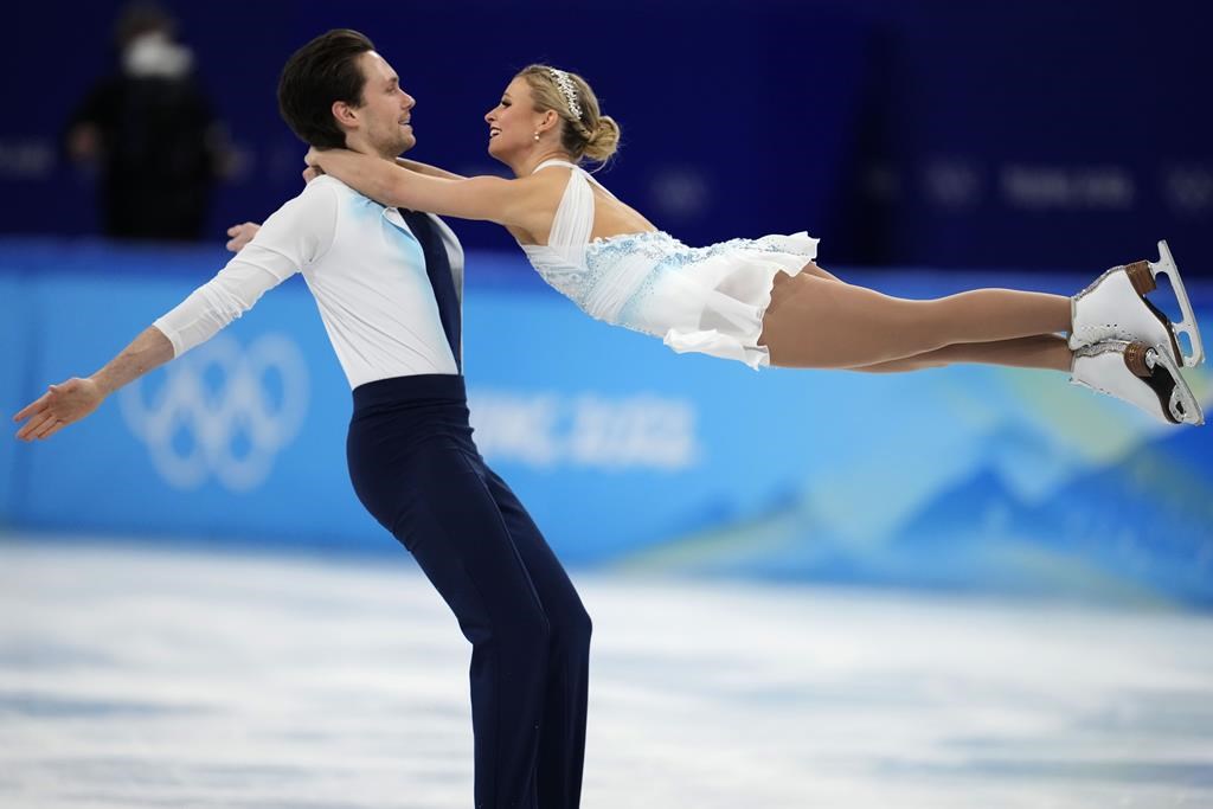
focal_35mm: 400
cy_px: 404
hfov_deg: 5.2
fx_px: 13479
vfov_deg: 3.4
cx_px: 606
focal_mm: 400
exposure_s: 1/4000
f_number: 2.8
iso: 4000
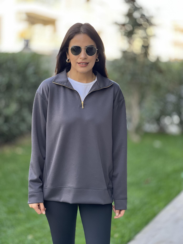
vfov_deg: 25.3
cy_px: 122
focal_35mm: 77
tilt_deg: -4.9
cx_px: 92
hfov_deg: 19.1
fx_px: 543
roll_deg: -1.0
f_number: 2.8
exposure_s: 1/121
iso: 125
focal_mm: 9
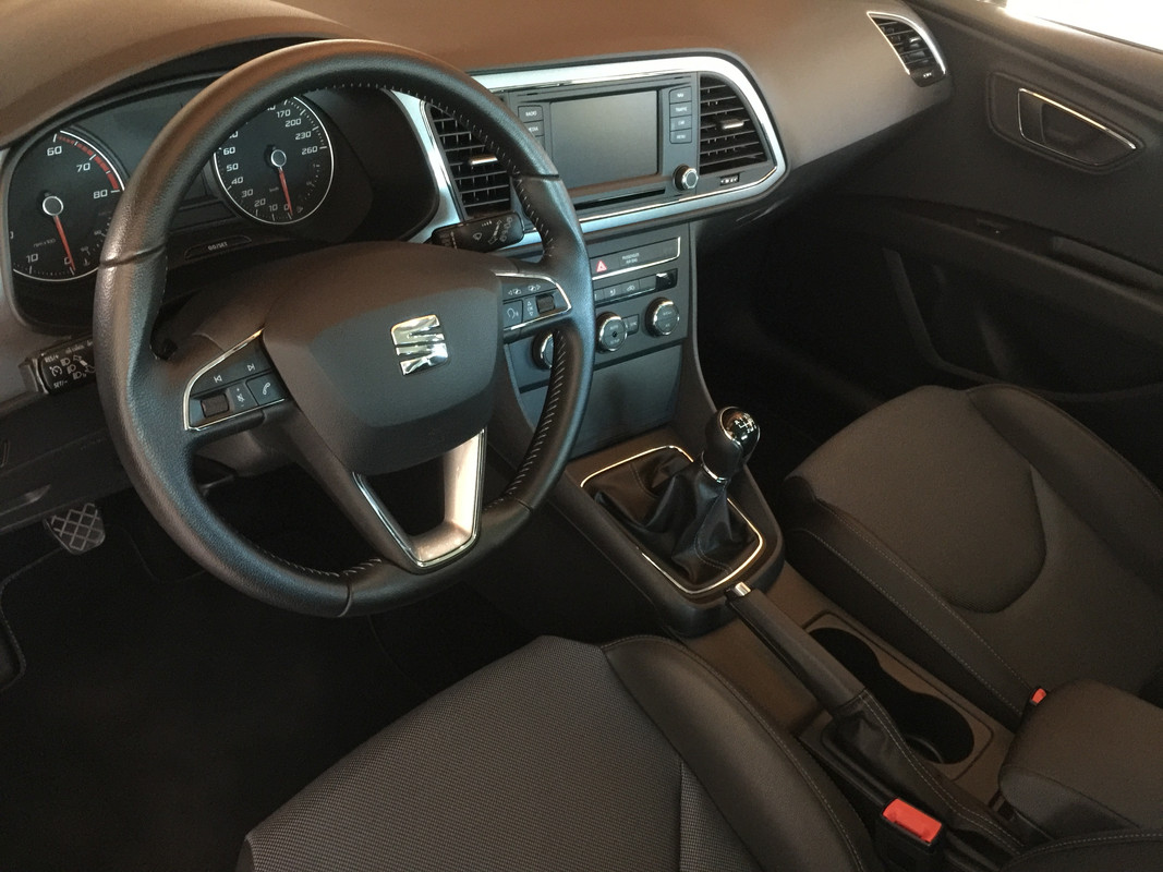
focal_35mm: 29
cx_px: 582
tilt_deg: -37.8
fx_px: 974
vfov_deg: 48.2
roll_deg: -9.4
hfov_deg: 61.7
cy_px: 436
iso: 250
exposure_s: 1/8
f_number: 2.2
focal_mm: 4.15
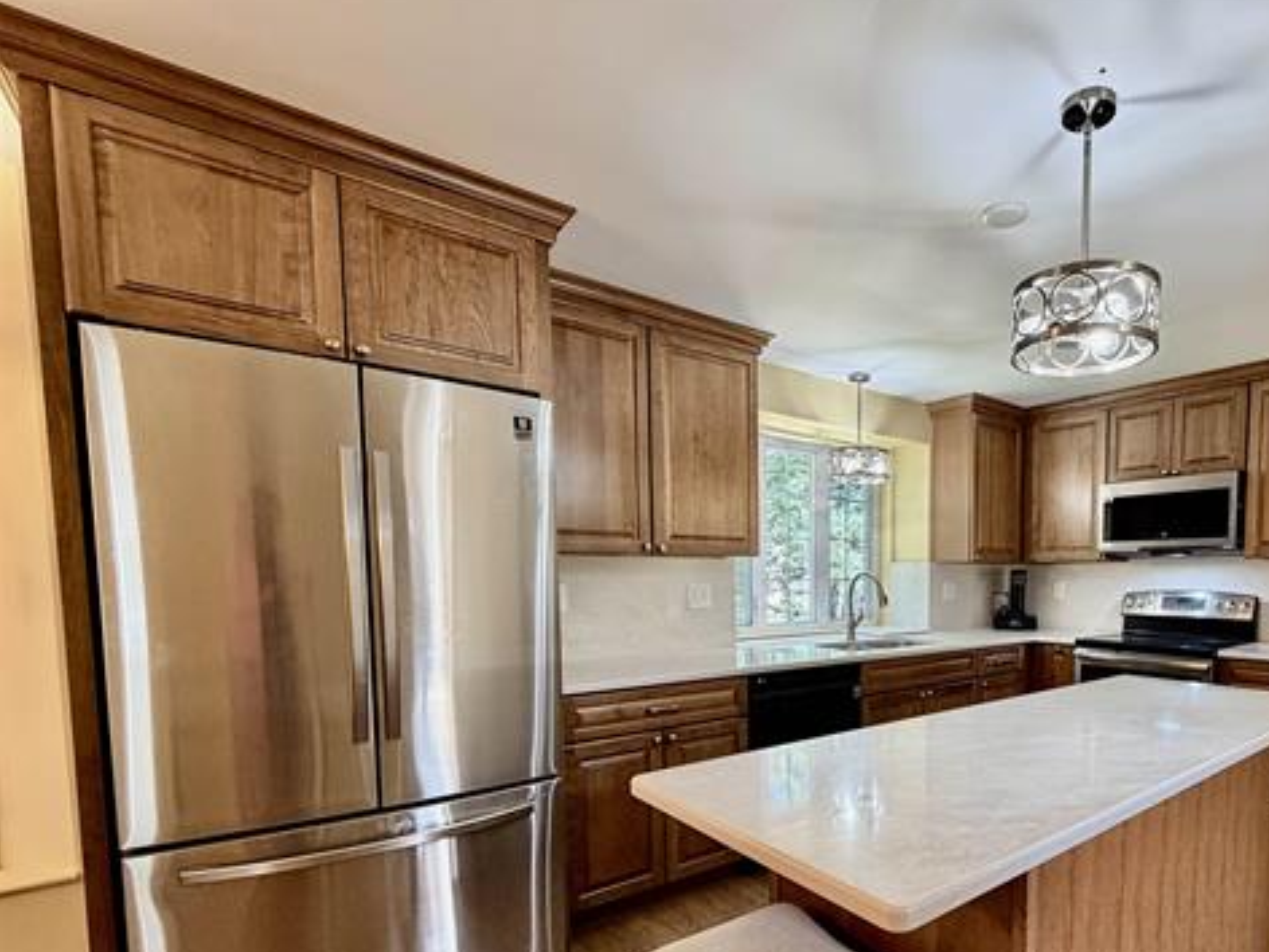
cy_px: 627
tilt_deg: -4.6
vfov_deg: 67.0
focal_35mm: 19
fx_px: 697
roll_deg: +0.6
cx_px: 858
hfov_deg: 81.5
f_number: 2.2
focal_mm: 2.22
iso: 200
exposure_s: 1/60
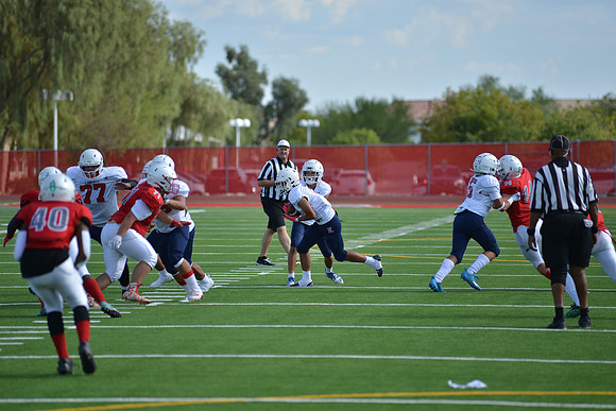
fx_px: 3423
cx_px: 308
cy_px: 206
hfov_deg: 10.3
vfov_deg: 6.9
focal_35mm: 200
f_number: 2.8
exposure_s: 1/1600
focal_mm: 200
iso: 100
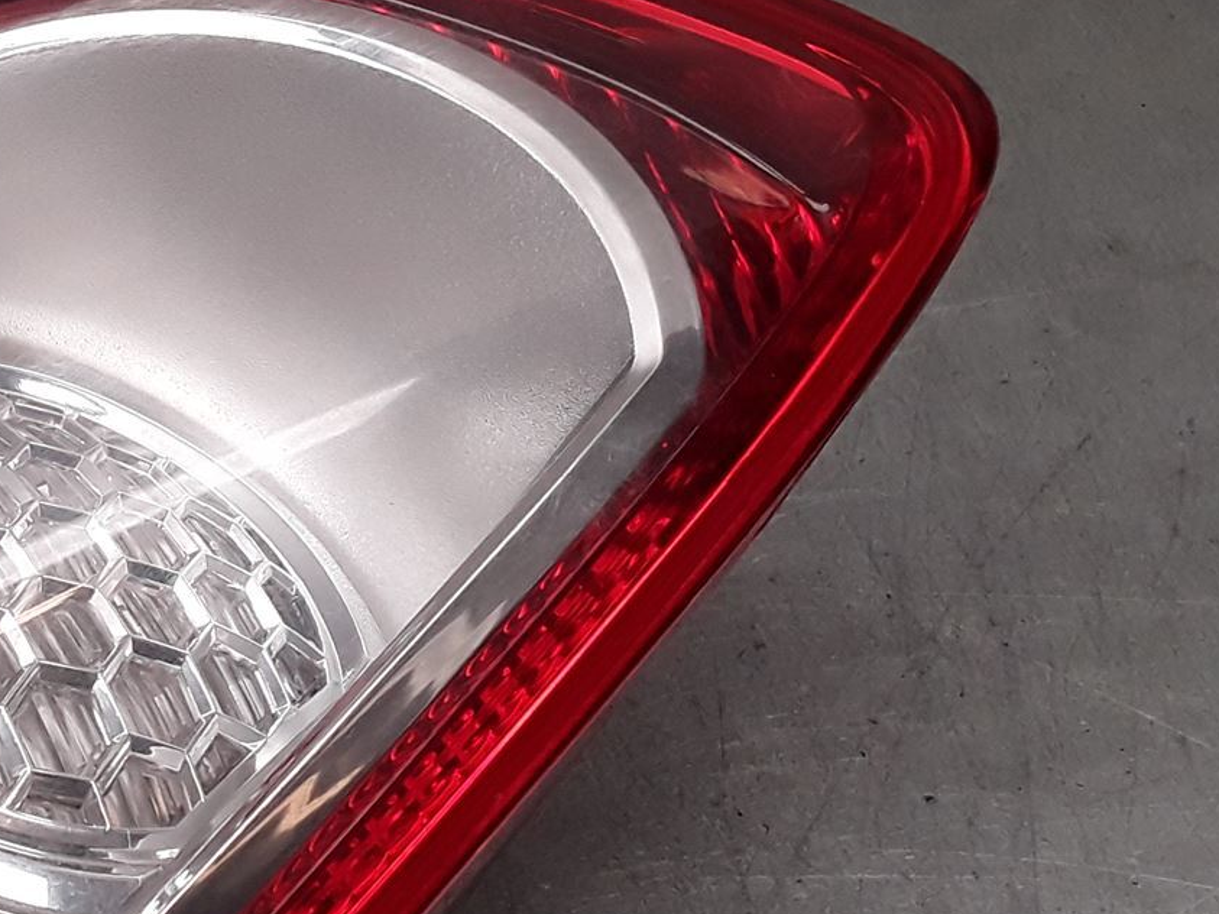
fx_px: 2394
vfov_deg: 21.5
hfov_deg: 26.8
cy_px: 657
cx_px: -45
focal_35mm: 68
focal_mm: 2.91
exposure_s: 1/270
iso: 100
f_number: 1.9
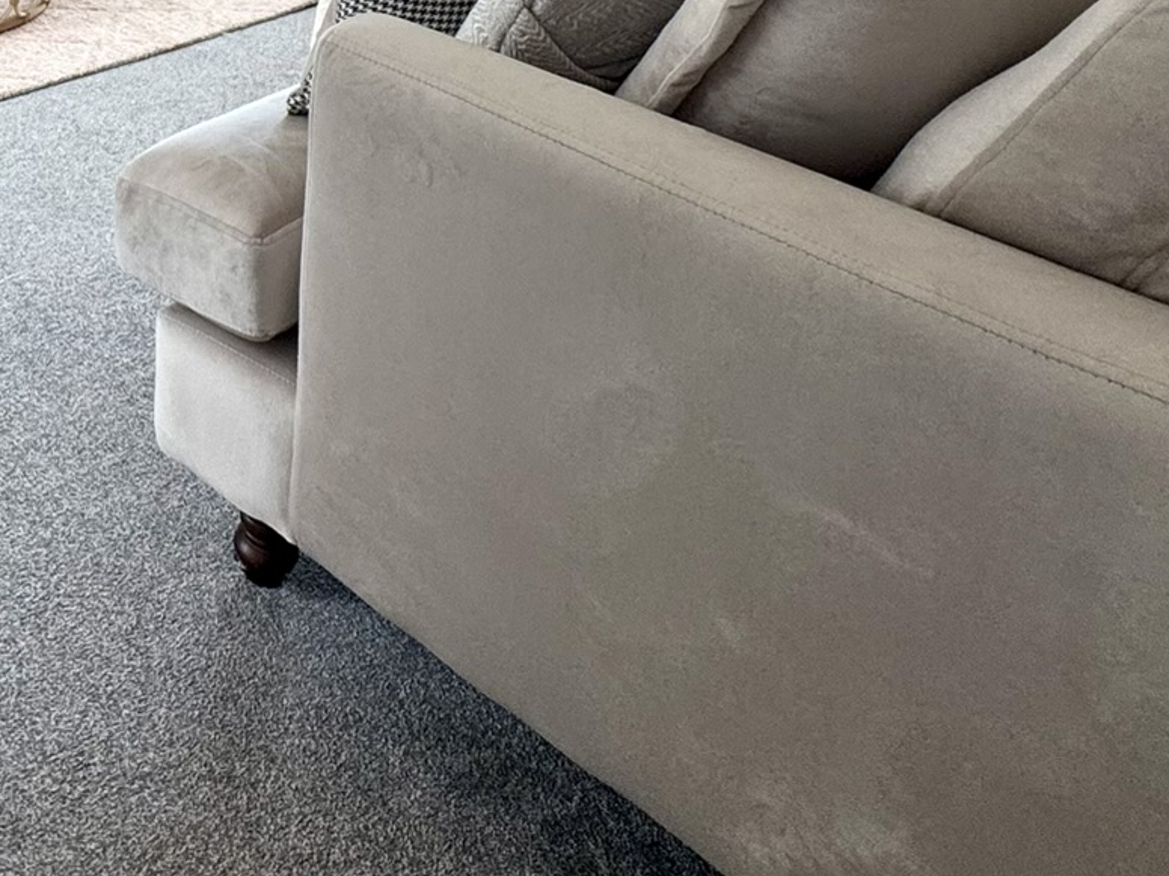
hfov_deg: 42.0
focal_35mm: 37
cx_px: -51
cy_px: -213
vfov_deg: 31.4
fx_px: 1249
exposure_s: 1/100
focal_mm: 2.22
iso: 80
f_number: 2.2
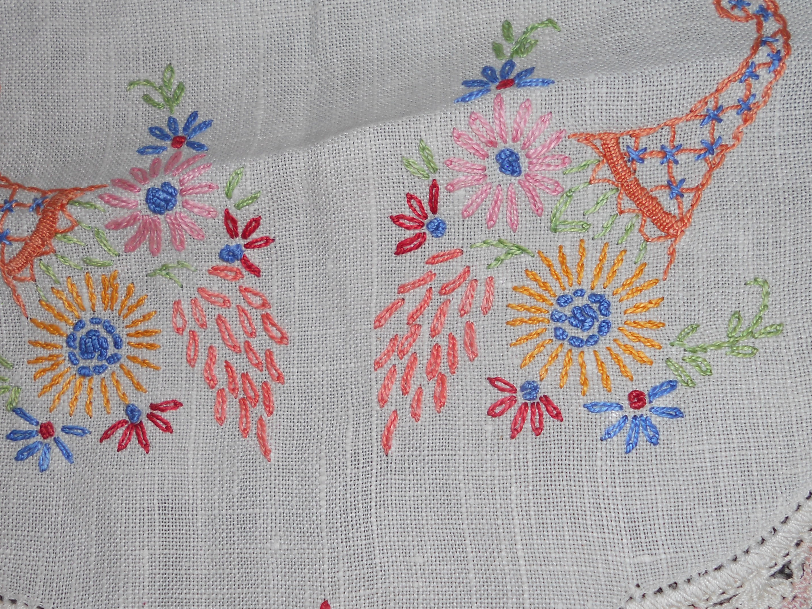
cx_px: 354
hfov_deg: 42.0
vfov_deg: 32.2
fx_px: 1056
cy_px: 332
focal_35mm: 45
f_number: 8.8
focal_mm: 5.8
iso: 80
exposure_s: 1/25
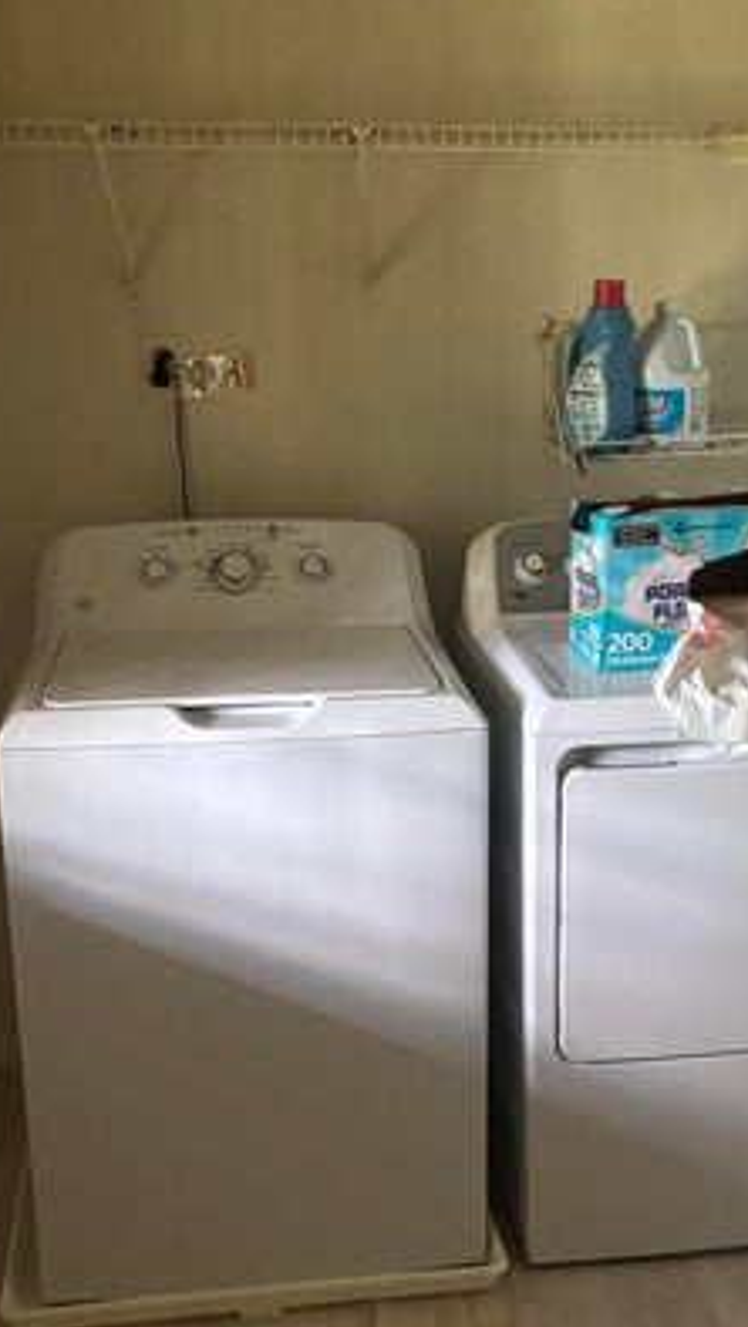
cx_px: 489
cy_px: 738
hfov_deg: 25.9
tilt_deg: -15.1
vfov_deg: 44.5
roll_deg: -0.9
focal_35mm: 46
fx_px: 1620
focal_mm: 5.96
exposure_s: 1/43
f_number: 1.6
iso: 500
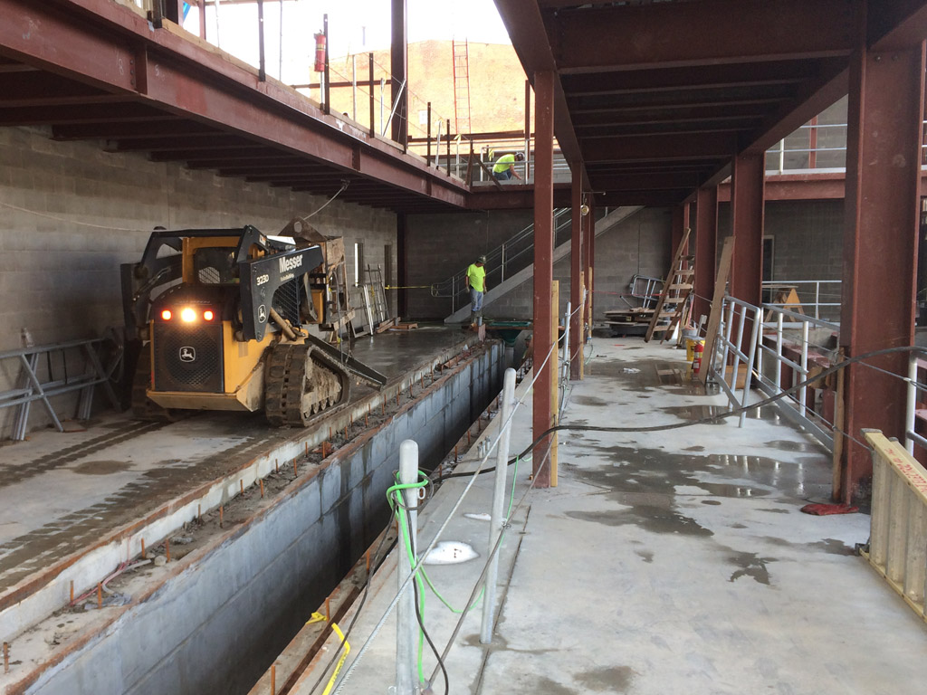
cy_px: 348
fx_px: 803
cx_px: 464
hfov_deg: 60.0
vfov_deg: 46.8
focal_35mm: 30
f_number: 2.2
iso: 64
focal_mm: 4.12
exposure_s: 1/120
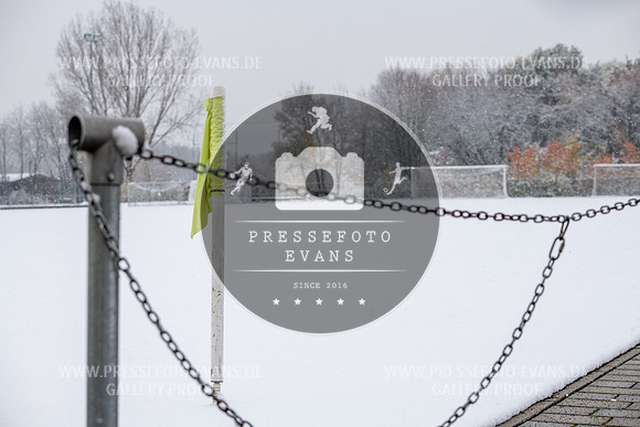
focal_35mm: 78
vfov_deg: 17.5
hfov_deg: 26.0
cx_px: 320
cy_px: 214
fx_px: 1387
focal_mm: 78
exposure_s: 1/320
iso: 160
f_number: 7.1
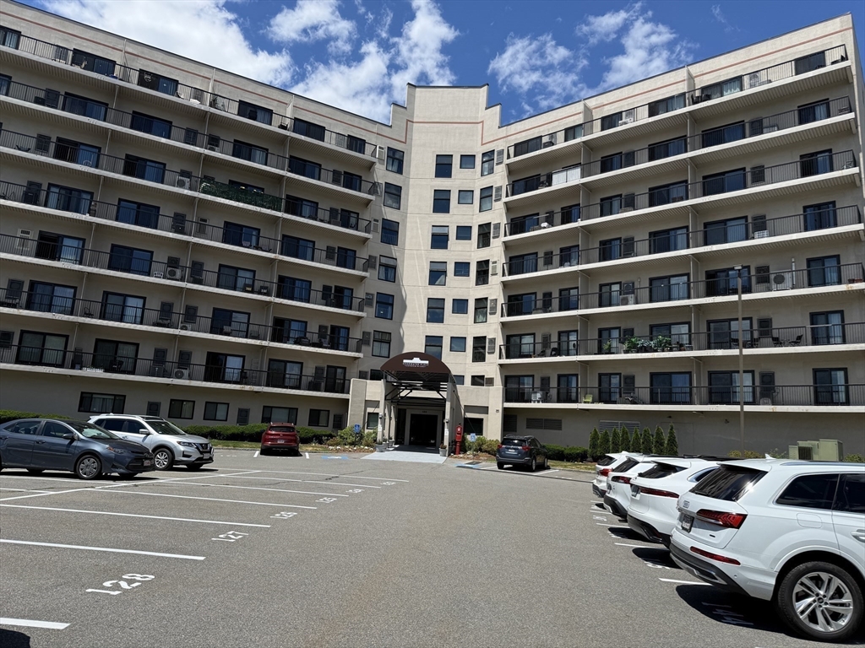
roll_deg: -3.8
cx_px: 432
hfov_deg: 71.6
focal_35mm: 24
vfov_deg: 56.8
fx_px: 600
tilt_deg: +10.1
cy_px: 324
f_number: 1.78
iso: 80
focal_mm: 6.76
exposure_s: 1/5319
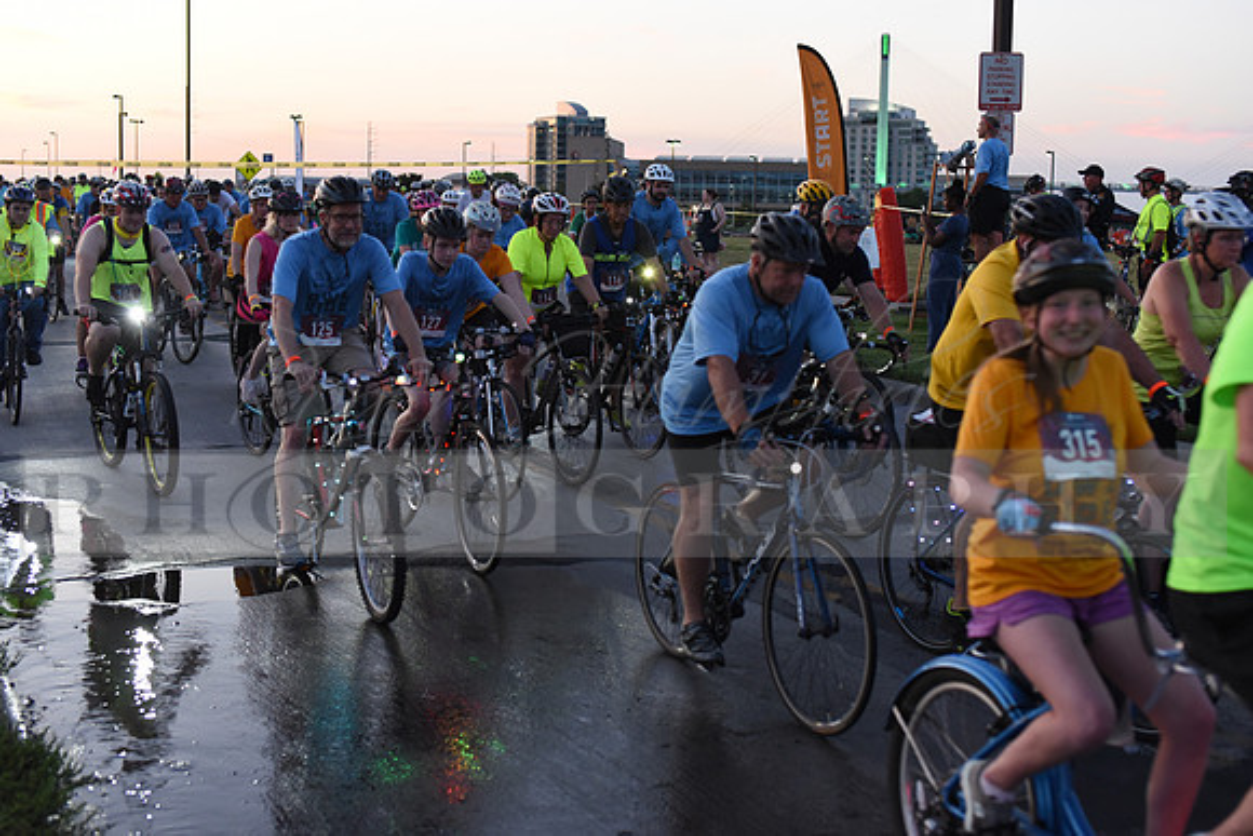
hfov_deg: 39.6
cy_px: 418
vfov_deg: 27.0
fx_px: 1741
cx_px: 626
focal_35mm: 50
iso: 2500
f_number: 3.2
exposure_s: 1/400
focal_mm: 50
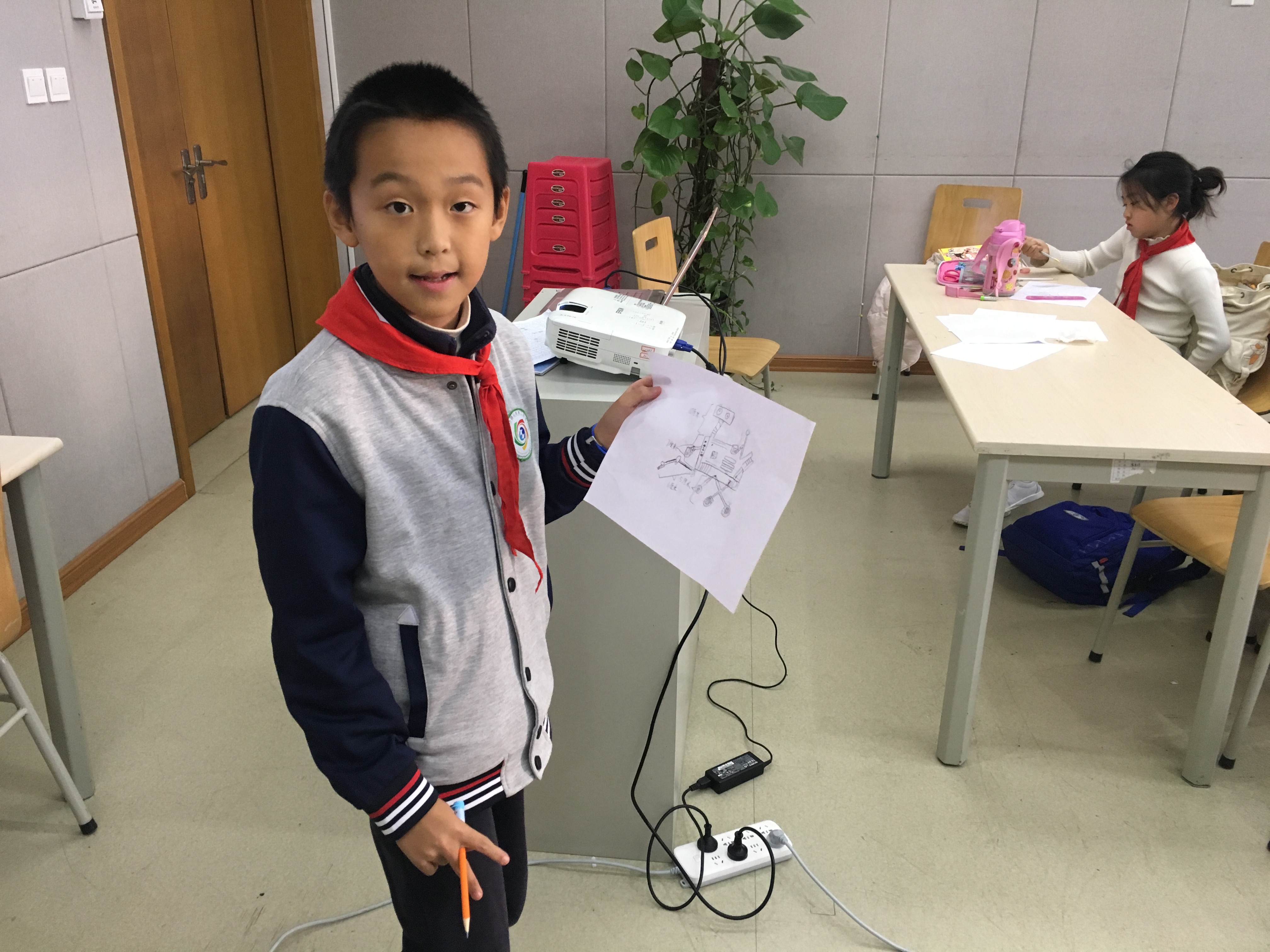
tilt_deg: -22.9
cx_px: 635
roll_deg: -0.2
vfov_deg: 48.2
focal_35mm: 29
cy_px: 476
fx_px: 1064
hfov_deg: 61.7
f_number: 2.2
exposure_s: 1/33
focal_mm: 4.15
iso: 160
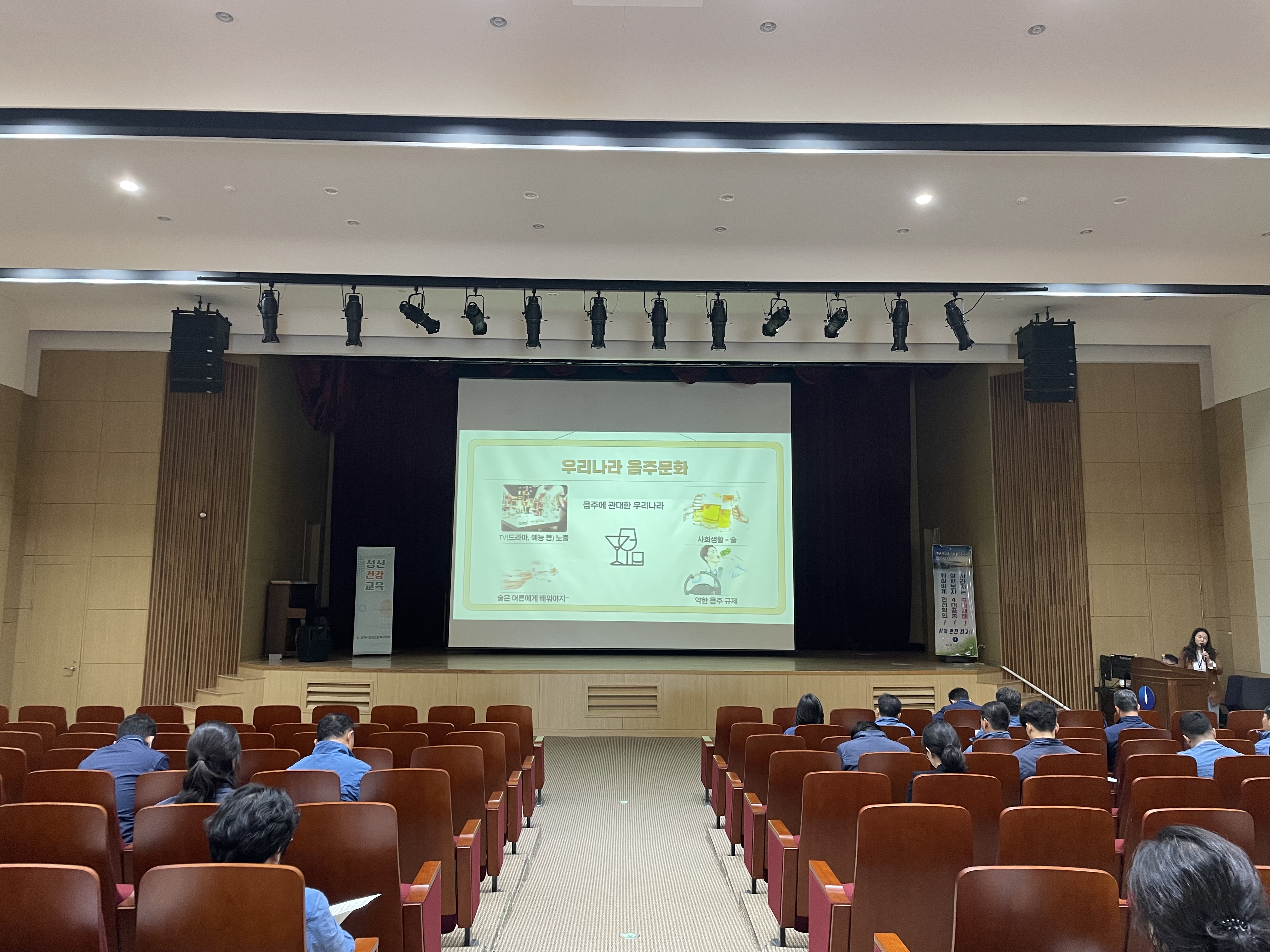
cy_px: 476
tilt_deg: +7.4
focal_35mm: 26
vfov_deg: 53.1
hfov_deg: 67.3
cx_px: 635
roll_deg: -0.6
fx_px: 954
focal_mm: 4.2
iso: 250
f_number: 1.6
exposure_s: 1/60
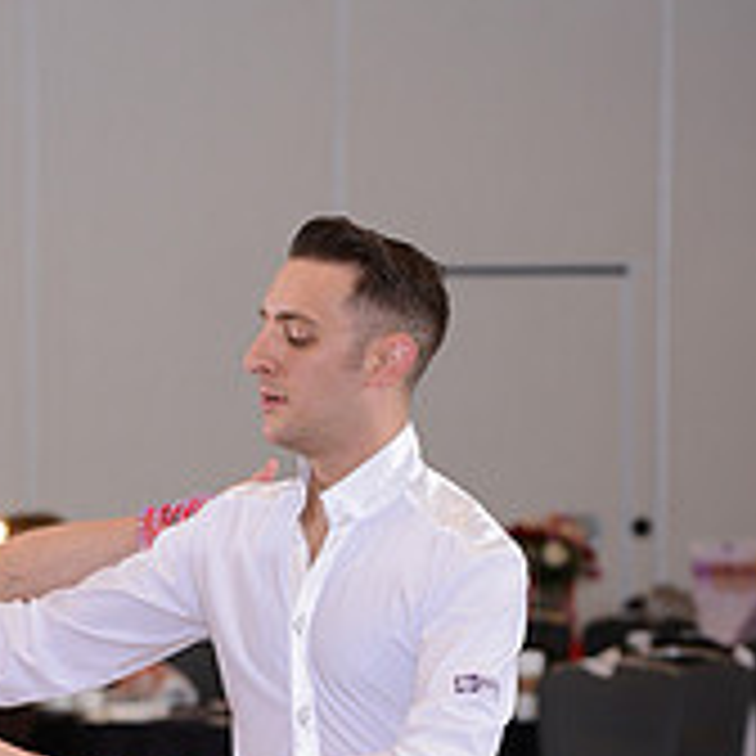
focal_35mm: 299
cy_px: 1012
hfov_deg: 5.8
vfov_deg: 5.8
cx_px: 43
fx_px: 7388
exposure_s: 1/250
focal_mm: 102
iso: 1000
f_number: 5
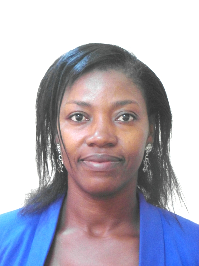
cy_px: 133
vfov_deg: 17.3
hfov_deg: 13.0
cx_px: 100
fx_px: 874
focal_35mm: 114
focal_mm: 20.3
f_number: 4
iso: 800
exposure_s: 1/10
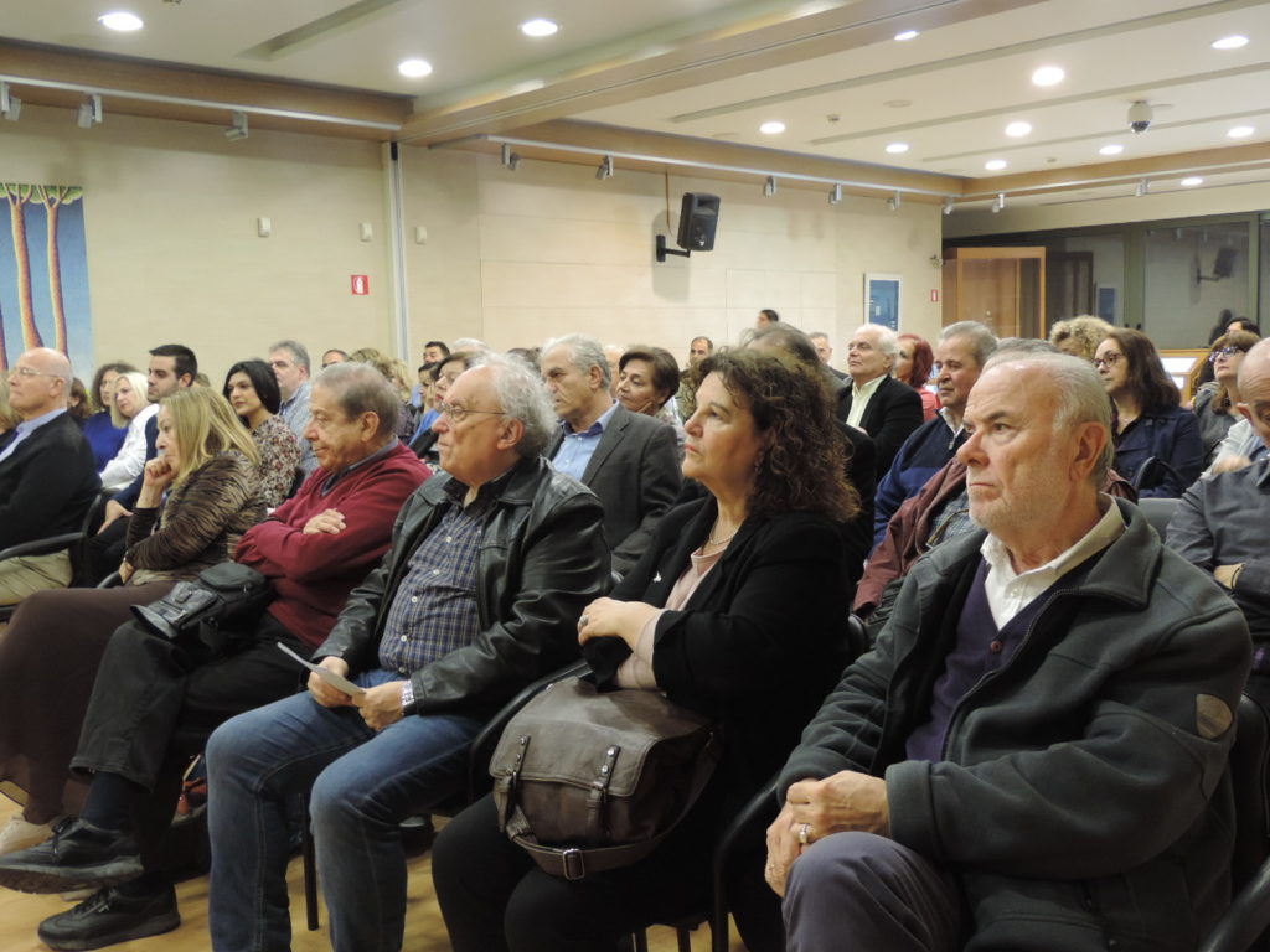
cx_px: 635
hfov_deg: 55.4
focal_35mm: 33
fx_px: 1211
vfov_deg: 42.9
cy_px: 476
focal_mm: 5.8
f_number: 3.2
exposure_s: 1/15
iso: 400
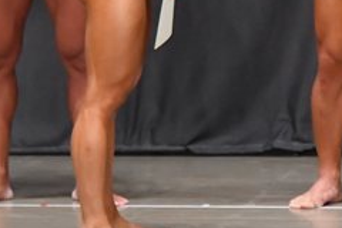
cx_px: 442
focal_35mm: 652
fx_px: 6194
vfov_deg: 2.1
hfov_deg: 3.2
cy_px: -36
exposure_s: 1/400
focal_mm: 135
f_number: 5.6
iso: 6400
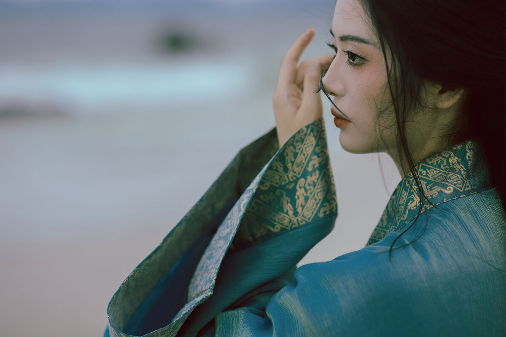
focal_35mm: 85
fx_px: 1195
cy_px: 168
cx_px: 253
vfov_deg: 16.1
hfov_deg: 23.9
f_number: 2.5
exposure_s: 1/1250
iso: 250
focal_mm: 85
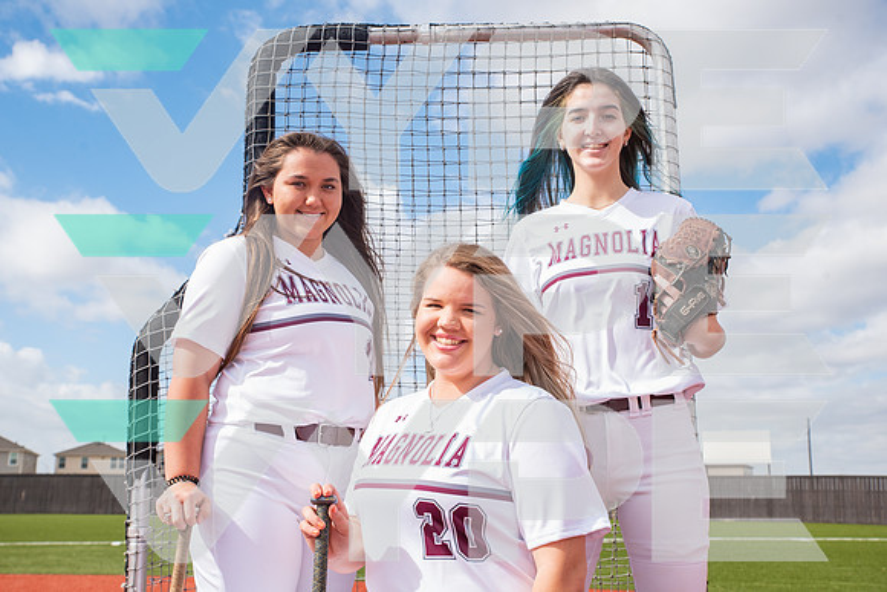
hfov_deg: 48.4
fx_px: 986
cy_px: 296
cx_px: 444
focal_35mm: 40
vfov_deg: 33.4
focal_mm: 40
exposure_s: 1/1000
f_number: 7.1
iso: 500
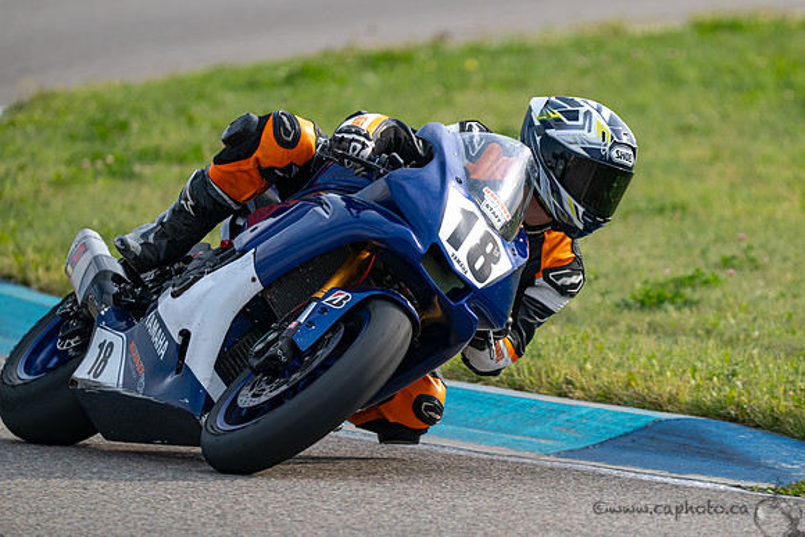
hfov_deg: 3.0
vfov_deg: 2.0
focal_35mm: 689
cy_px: 250
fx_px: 15414
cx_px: 462
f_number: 6.3
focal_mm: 600
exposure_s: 1/1250
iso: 400
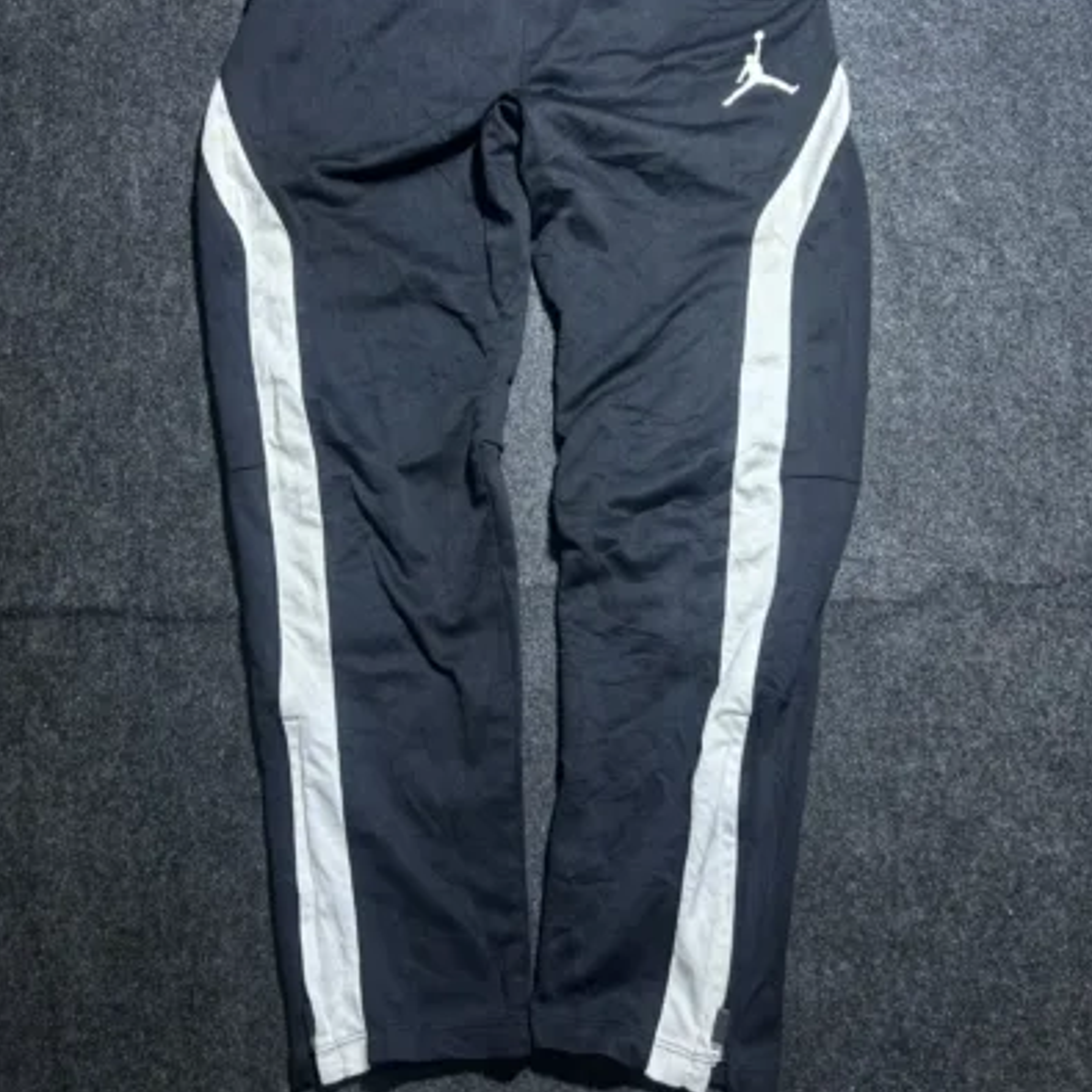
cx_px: 542
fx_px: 1106
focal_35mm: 31
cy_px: 458
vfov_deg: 52.3
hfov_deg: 52.5
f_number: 1.5
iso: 100
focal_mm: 5.7
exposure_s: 1/50
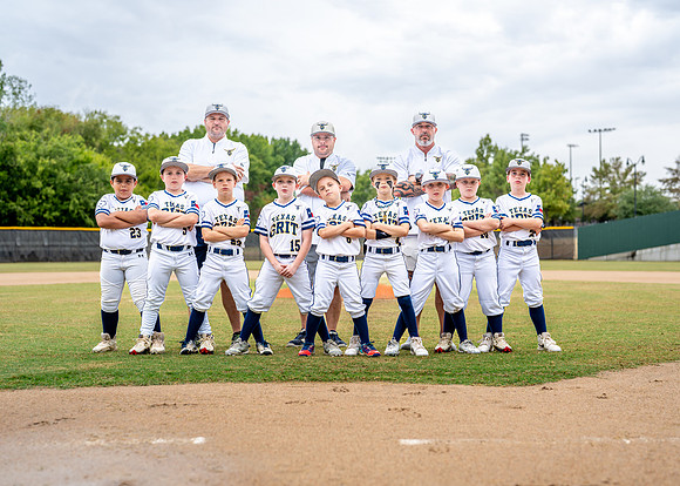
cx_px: 361
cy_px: 242
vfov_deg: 26.1
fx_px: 1047
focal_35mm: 54
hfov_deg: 36.0
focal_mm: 50
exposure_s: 1/500
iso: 160
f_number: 2.5
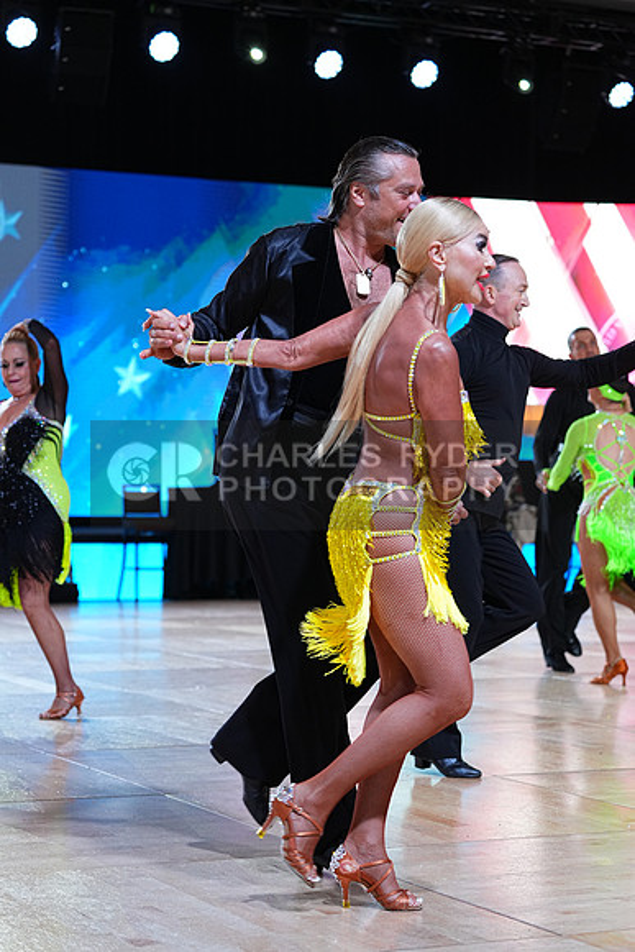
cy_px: 476
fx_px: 2062
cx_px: 318
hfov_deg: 17.5
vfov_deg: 26.0
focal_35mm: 78
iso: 1250
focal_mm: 78
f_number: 4
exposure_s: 1/500
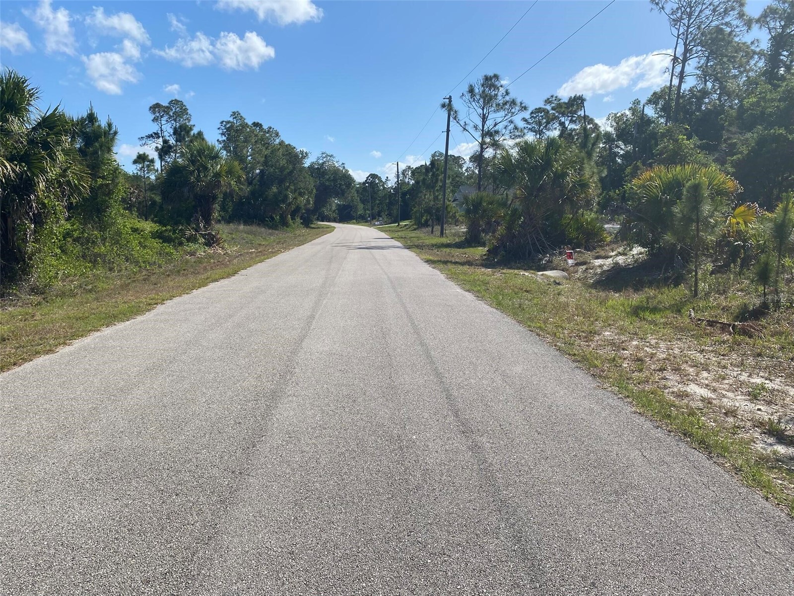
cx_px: 397
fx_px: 596
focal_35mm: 26
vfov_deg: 53.1
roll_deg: +0.5
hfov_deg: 67.3
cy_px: 298
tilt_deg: -8.6
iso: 32
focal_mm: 4.25
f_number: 1.8
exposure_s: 1/3610
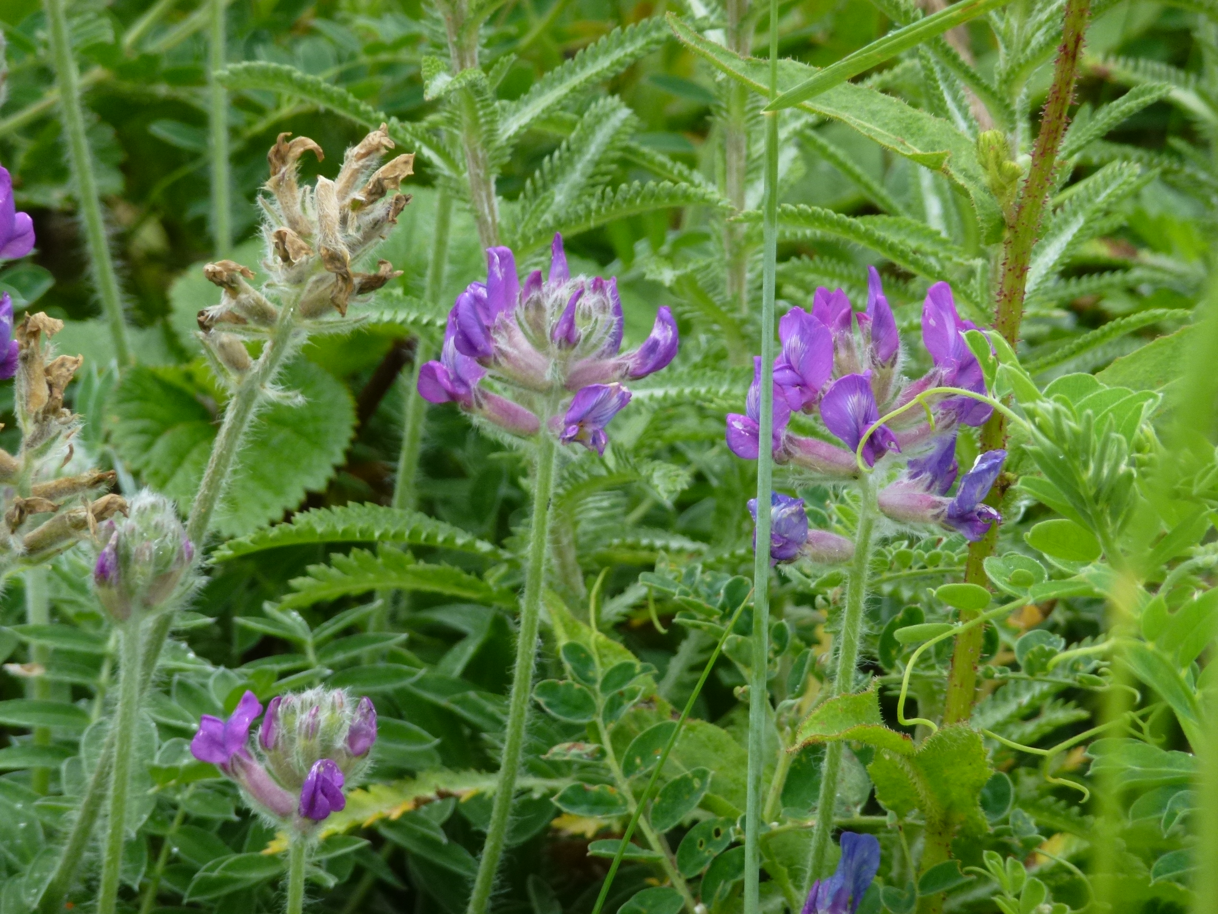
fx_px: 13511
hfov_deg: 5.2
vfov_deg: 3.9
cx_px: 609
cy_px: 457
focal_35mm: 384
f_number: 5.9
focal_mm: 68.8
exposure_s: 1/125
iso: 160
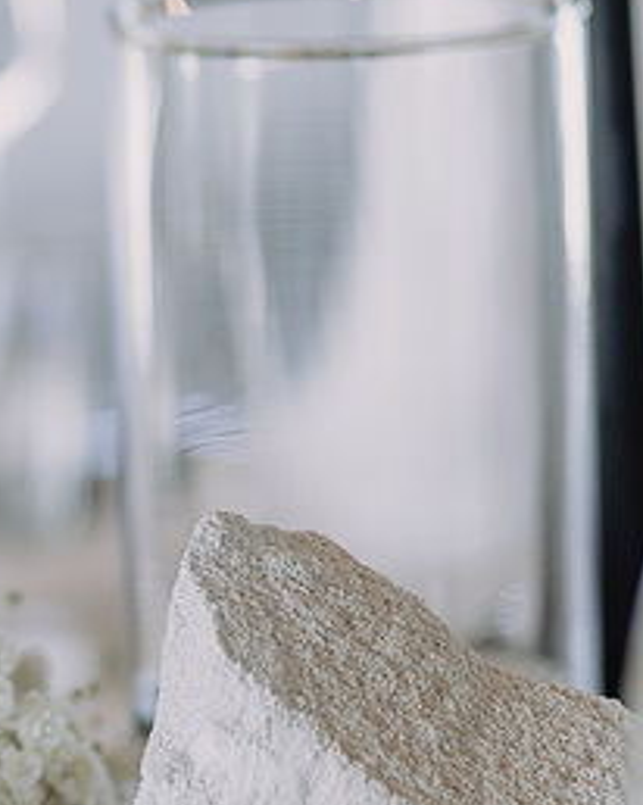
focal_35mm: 475
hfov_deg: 3.2
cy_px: 306
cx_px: -649
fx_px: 11313
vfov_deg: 4.1
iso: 200
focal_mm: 85
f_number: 1.4
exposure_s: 1/250
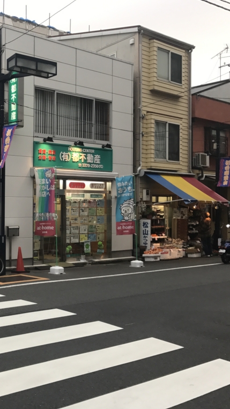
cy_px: 203
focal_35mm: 41
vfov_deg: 49.4
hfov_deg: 27.4
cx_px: 2
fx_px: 444
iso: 32
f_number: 1.8
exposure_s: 1/99
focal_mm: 3.99
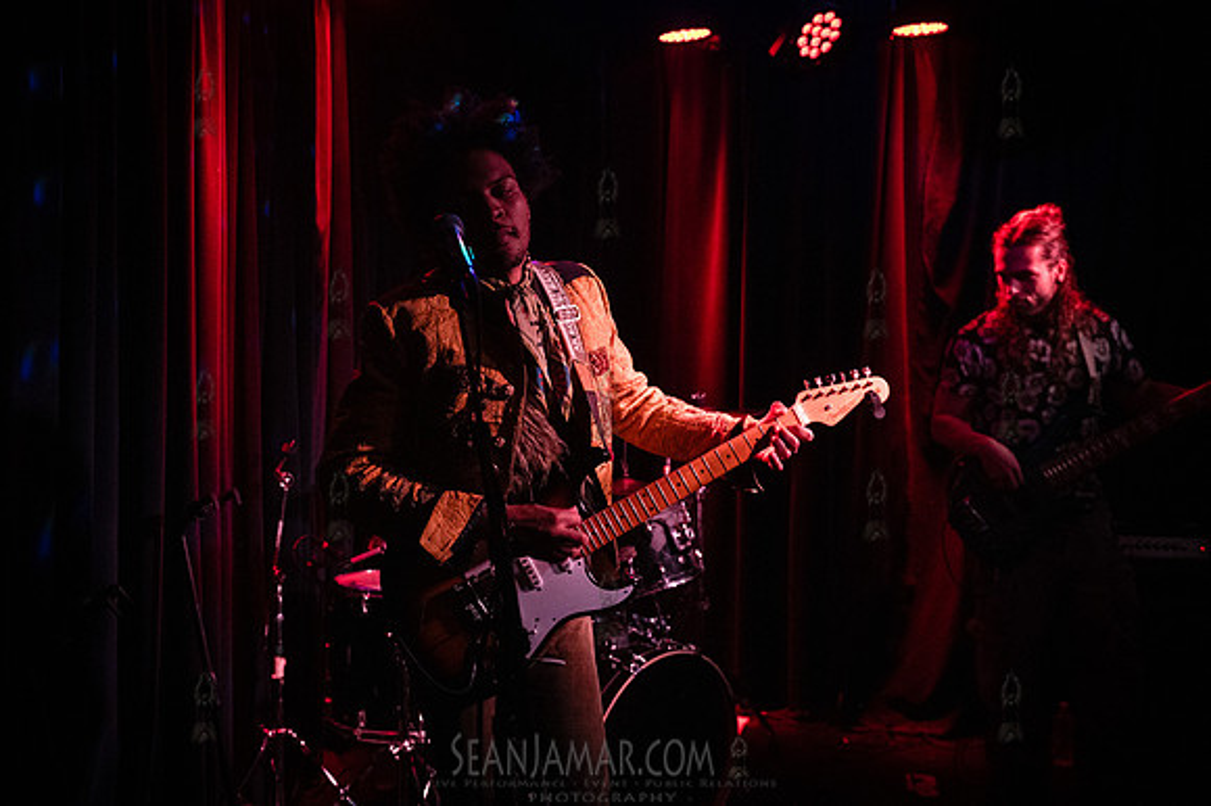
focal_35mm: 32
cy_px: 403
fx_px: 1076
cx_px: 606
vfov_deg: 41.1
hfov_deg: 58.7
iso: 12800
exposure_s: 1/320
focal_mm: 32
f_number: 3.5
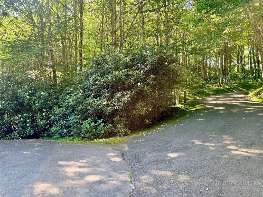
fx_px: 182
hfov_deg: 71.6
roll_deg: -0.1
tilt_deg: +5.4
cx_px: 132
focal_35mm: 24
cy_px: 98
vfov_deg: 56.8
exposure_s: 1/121
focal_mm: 6.76
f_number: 1.78
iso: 125
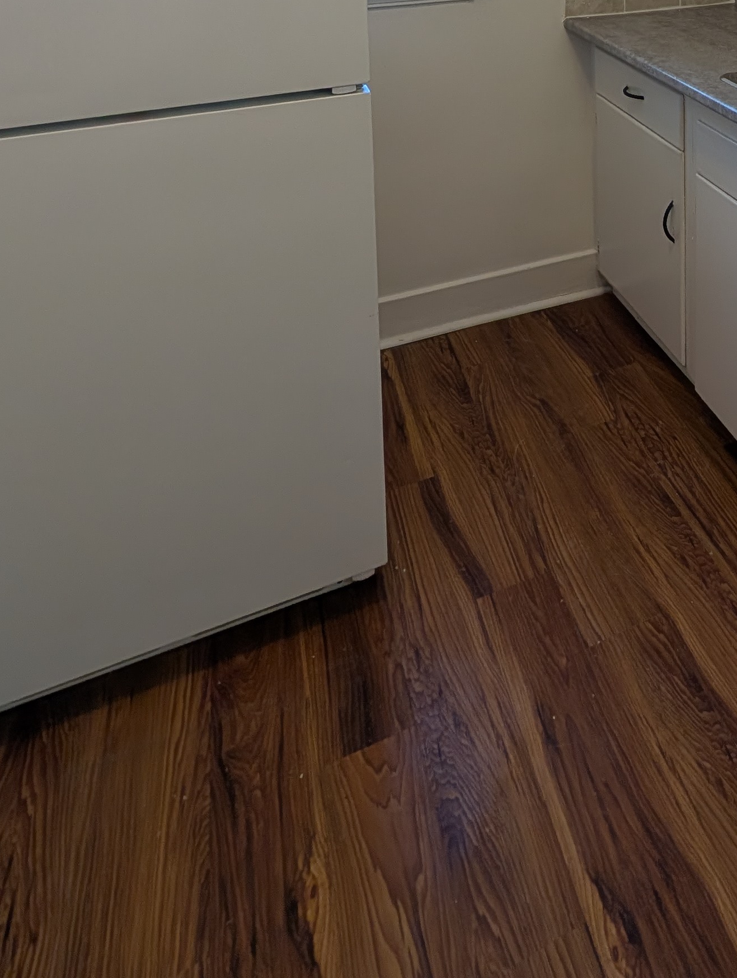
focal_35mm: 28
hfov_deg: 45.4
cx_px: 659
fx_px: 793
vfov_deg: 48.5
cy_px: -55
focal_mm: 2.02
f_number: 1.7
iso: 57
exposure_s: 1/131
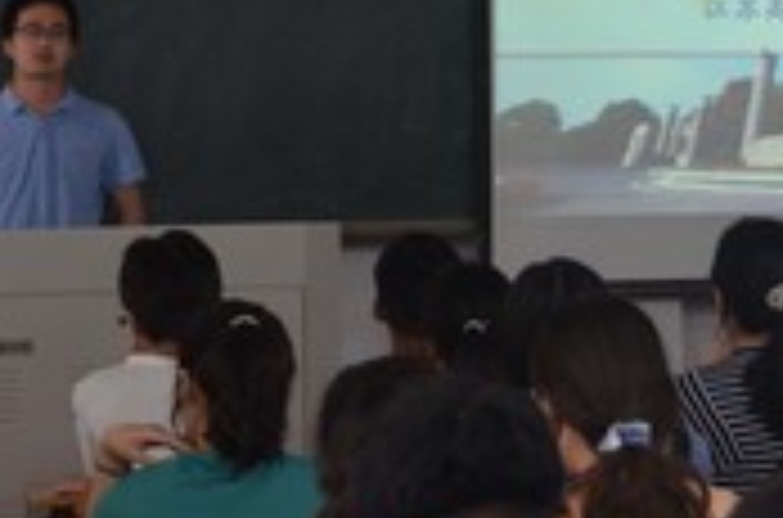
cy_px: 5
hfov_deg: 11.5
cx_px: 603
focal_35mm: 179
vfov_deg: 7.6
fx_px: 3883
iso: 800
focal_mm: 52
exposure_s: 1/30
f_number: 4.8
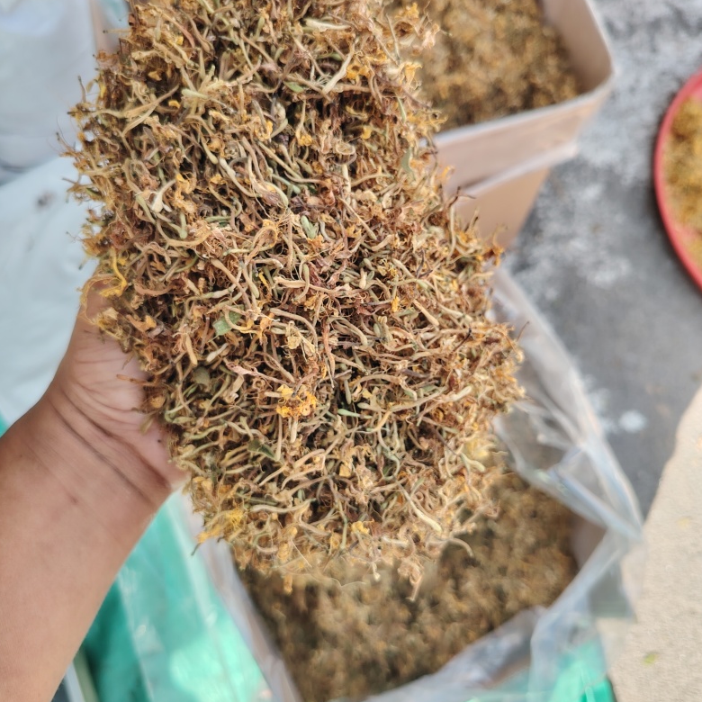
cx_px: 352
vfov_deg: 55.6
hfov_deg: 55.6
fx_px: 665
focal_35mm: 29
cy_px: 342
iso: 100
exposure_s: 1/126
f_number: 1.75
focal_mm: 5.25
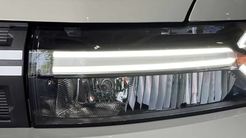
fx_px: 554
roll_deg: -1.7
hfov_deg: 25.0
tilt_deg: -5.1
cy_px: 76
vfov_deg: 14.2
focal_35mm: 85
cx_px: 149
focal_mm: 7.5
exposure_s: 1/98
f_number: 2.2
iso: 32
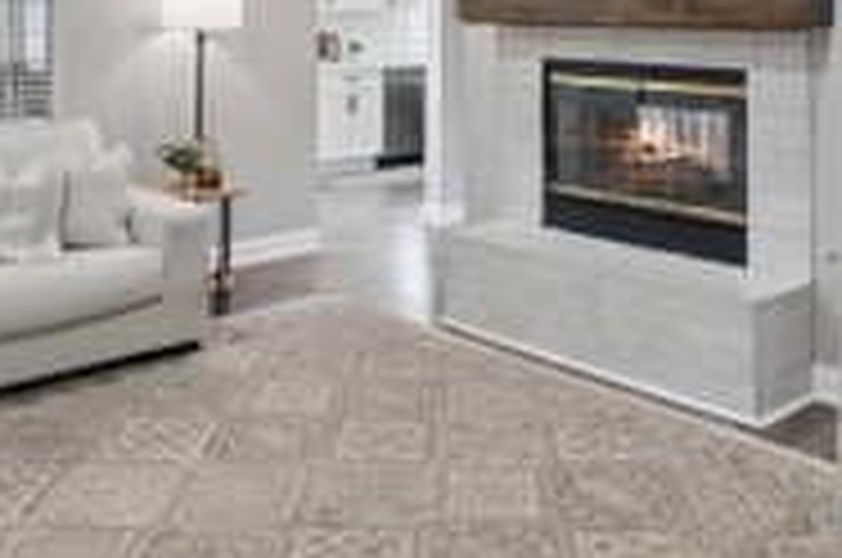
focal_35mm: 41
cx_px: 268
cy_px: 25
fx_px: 957
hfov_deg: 46.6
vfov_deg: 30.6
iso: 100
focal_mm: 16
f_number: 9
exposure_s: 1/3.33
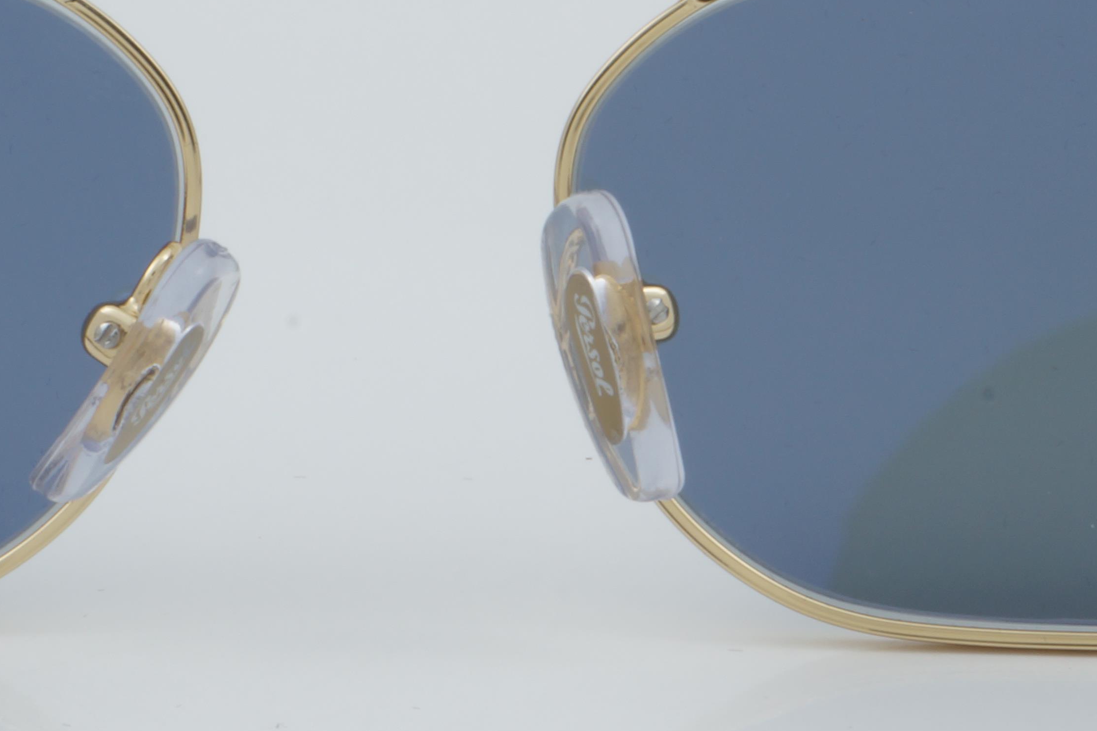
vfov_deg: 6.2
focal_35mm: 221
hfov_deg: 9.3
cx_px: 386
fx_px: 6745
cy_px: 244
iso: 100
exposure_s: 1/4
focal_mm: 55
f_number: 29
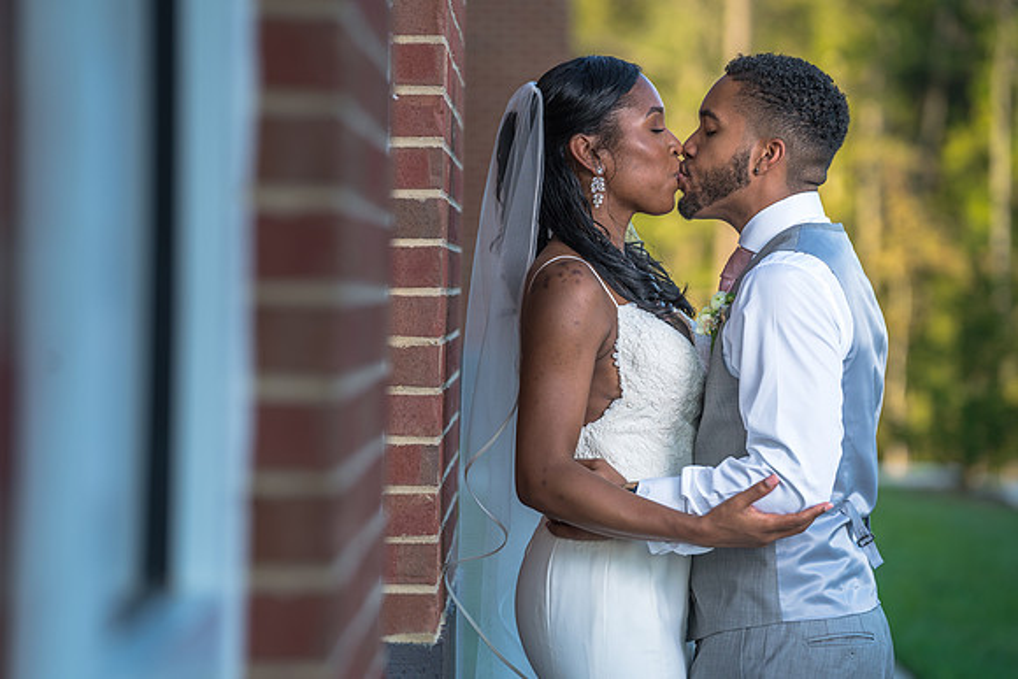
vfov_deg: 8.2
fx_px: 4723
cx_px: 509
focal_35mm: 167
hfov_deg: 12.3
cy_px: 340
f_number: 4
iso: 100
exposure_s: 1/250
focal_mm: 167
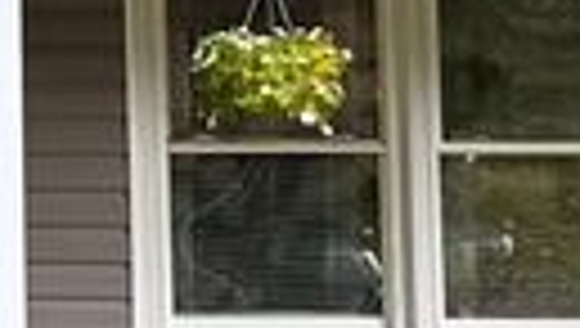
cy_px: -270
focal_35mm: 293
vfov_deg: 4.1
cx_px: -836
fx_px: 4513
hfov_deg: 6.9
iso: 100
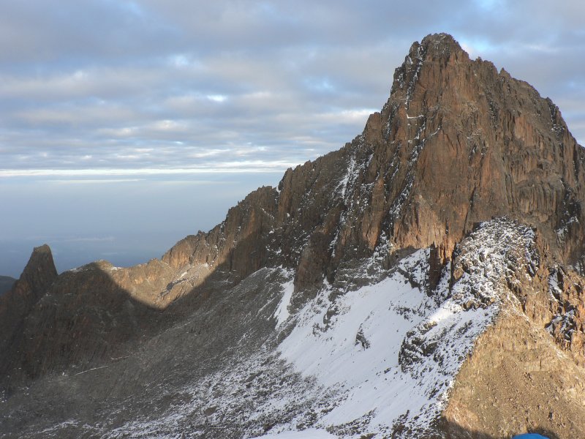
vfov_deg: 39.7
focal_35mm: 36
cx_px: 292
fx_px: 608
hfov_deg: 51.4
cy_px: 220
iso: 80
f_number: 4
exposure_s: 1/100
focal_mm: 6
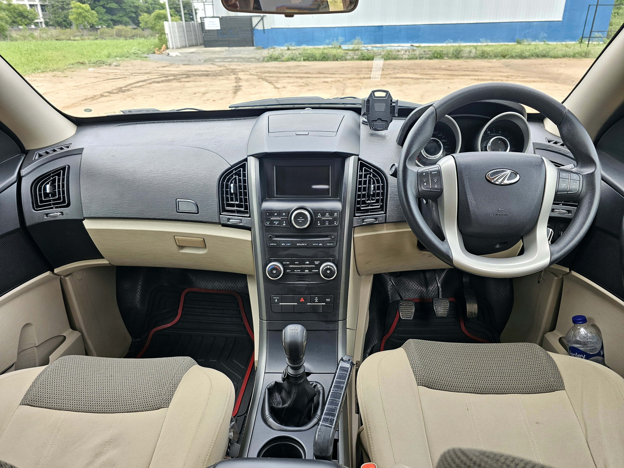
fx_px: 415
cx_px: 312
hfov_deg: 73.9
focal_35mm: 23
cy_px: 234
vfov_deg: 58.9
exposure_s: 1/101
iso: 40
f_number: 1.7
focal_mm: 6.3
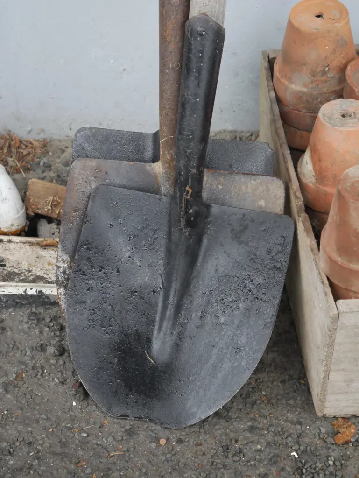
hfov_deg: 17.6
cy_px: 239
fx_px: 1161
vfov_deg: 23.3
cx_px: 180
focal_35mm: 84
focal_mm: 42
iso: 2000
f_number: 5.6
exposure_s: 1/100
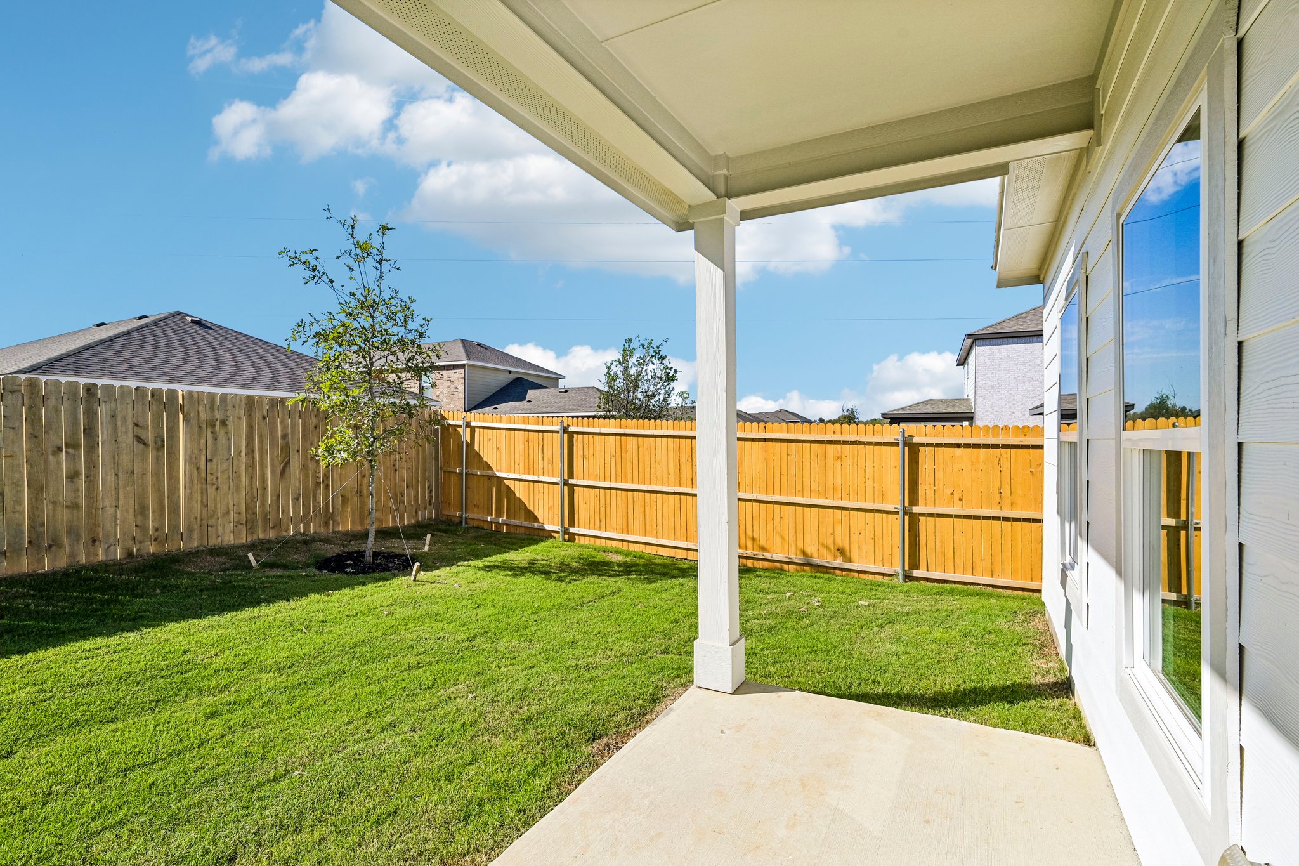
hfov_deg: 93.3
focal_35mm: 17
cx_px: 650
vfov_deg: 70.4
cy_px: 433
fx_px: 613
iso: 400
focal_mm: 17
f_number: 8
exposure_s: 1/1250
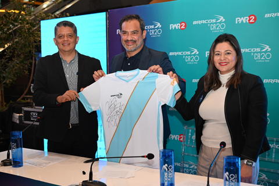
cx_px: 140
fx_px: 356
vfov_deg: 29.2
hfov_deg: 42.7
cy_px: 93
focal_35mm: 46
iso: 800
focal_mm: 46
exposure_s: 1/60
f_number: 4
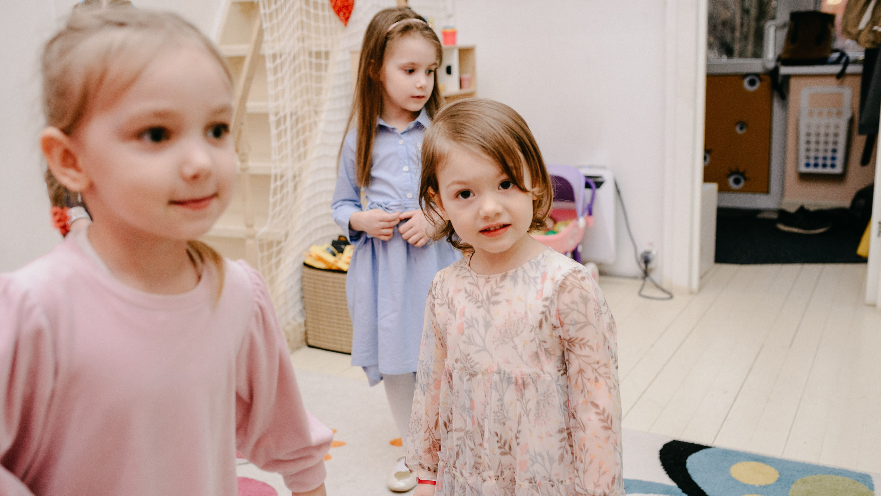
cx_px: 439
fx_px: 864
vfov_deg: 31.9
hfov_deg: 54.0
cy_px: 284
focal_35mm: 37
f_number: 3.2
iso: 400
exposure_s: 1/160
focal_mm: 35
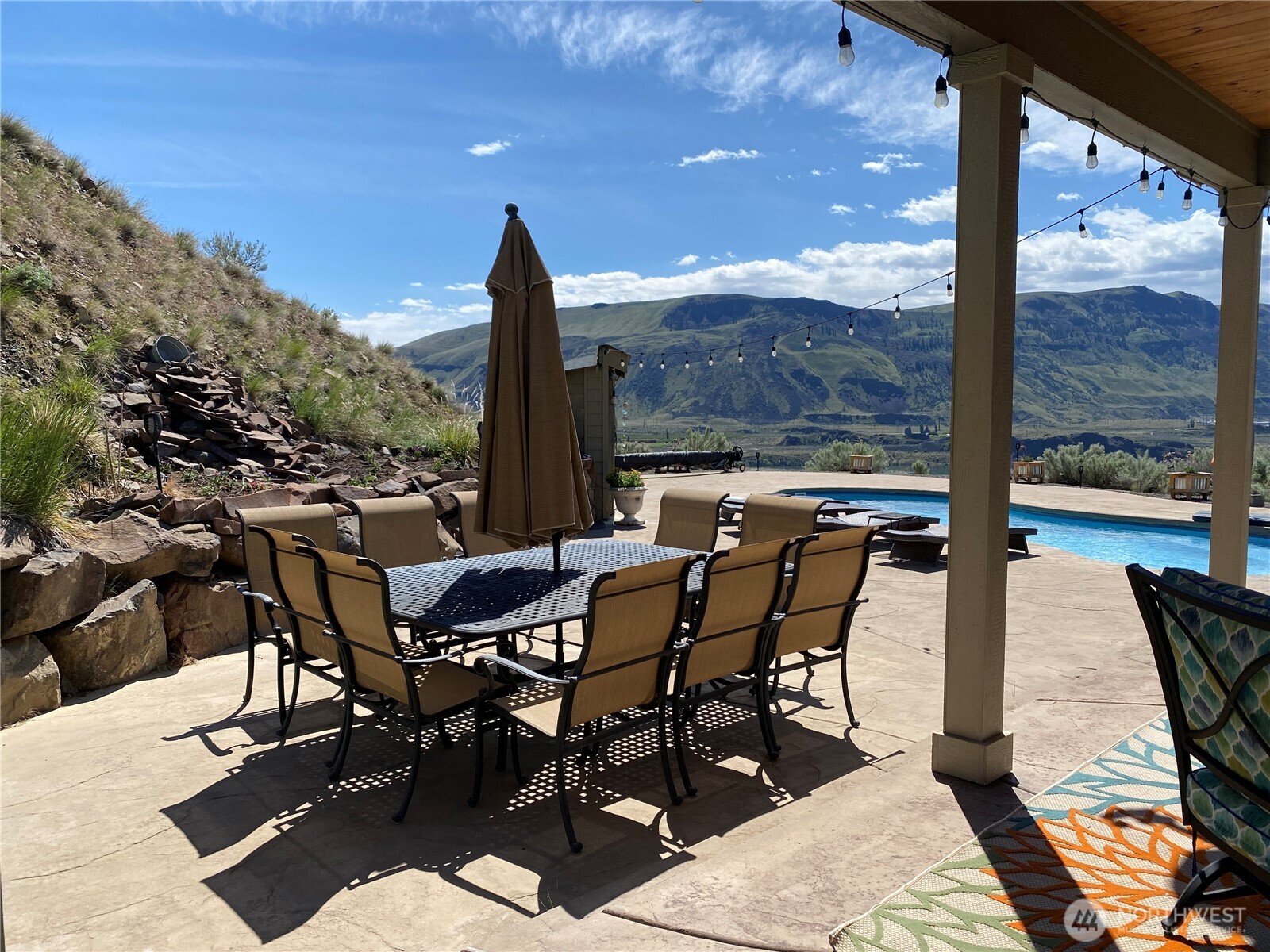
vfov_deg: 53.1
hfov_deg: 67.3
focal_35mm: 26
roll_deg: +0.1
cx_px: 635
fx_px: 954
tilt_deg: -5.9
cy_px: 476
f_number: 1.8
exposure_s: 1/3610
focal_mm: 4.25
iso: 32
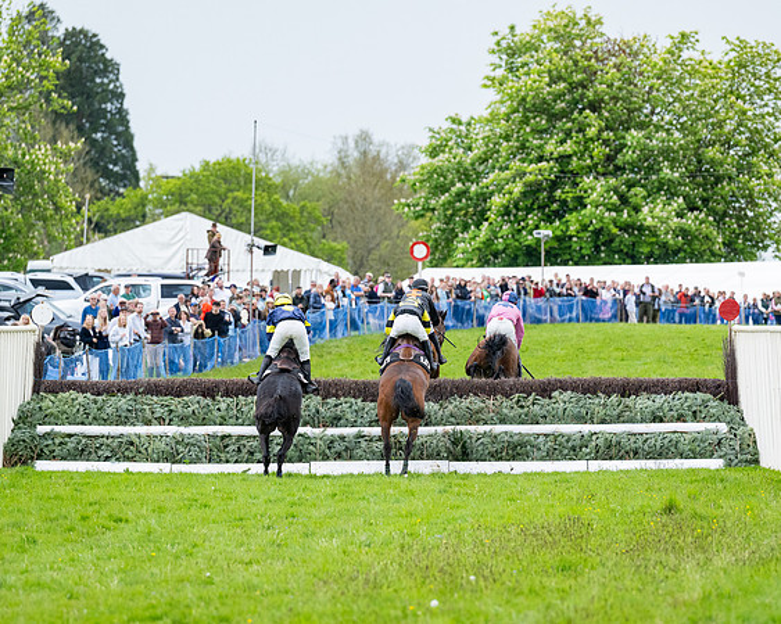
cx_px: 406
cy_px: 347
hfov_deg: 7.6
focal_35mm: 255
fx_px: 5897
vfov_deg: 6.1
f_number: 4
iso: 1000
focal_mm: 200
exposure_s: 1/1600
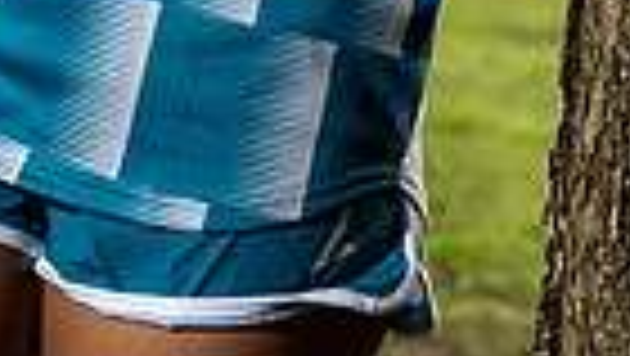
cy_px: -568
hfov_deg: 9.5
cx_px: 266
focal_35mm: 226
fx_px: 3778
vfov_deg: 5.2
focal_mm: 67
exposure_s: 1/250
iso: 125
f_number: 4
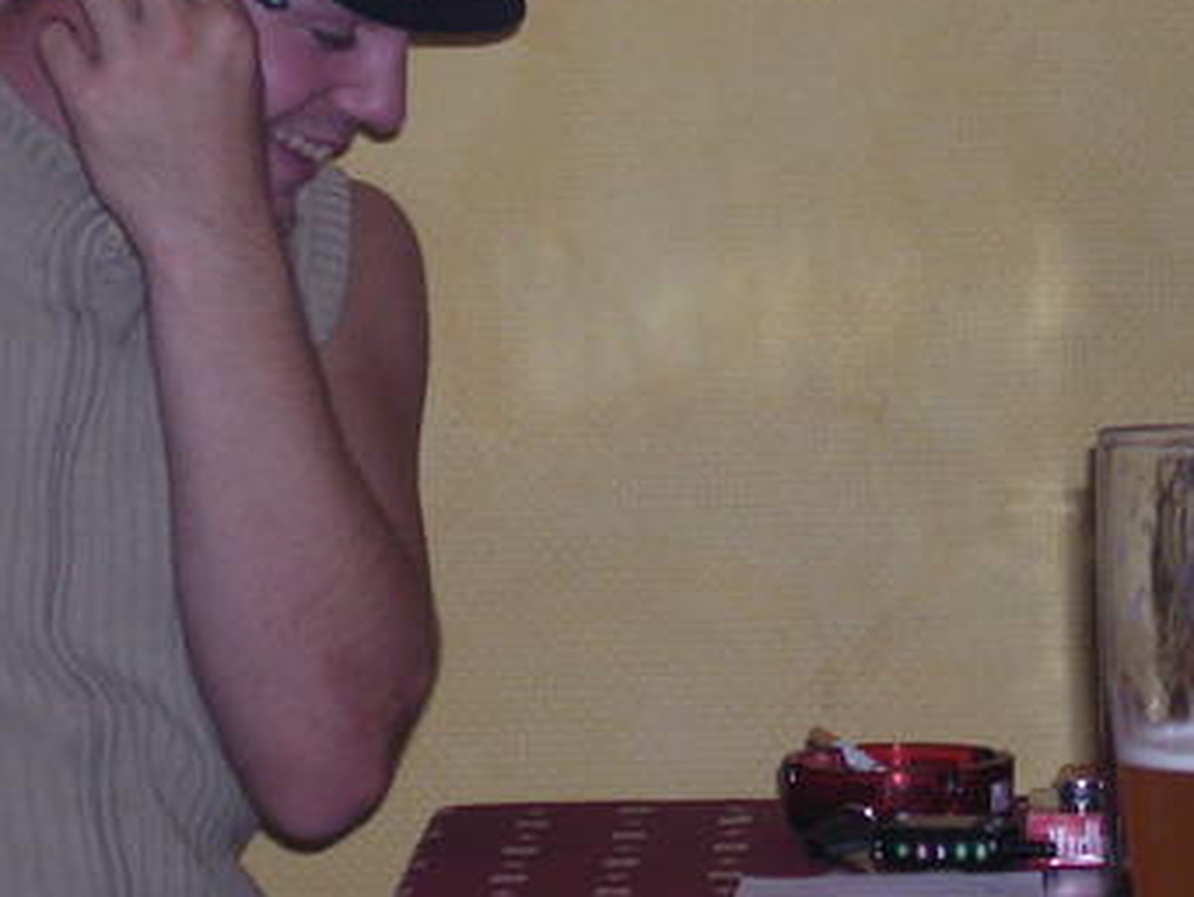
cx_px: 389
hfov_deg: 13.0
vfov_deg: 9.7
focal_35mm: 152
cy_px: 144
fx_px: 5245
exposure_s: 1/60.1
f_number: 4
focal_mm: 12.3
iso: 210
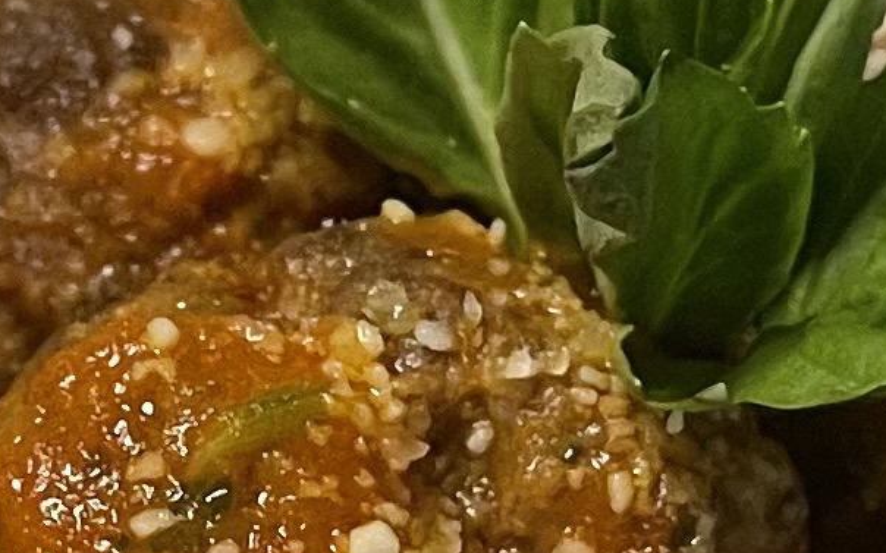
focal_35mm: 177
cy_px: 908
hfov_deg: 11.8
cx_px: 154
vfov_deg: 7.2
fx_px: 4272
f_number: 1.6
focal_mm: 5.1
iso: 125
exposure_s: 1/60
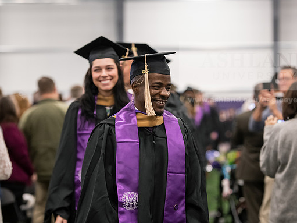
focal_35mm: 131
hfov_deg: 15.1
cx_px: 162
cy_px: 112
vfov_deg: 11.3
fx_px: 1124
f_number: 3.2
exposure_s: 1/200
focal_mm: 120
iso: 3200
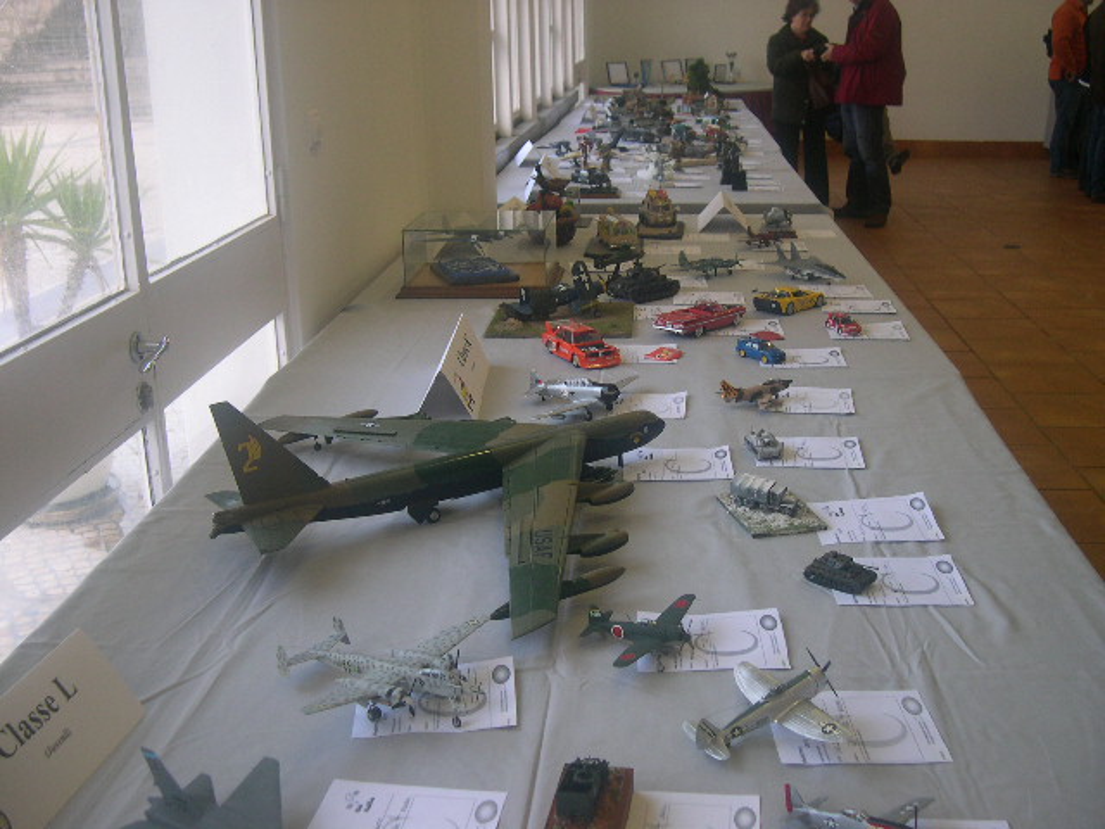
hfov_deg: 49.0
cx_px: 552
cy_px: 414
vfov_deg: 37.7
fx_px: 1213
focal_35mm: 38
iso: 100
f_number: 2.8
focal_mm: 8
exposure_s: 1/50.7
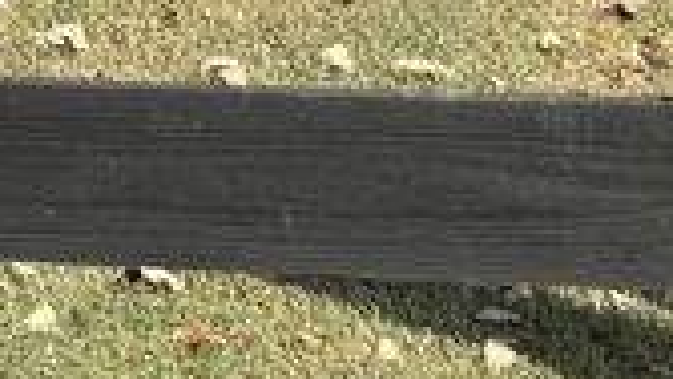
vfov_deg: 6.4
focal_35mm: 160
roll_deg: +1.2
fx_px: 2856
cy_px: -1040
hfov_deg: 11.3
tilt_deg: +7.0
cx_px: -907
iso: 80
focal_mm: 6.76
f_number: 1.78
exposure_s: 1/2710
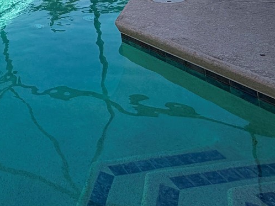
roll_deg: +9.7
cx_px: -101
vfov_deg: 27.7
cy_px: -50
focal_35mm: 45
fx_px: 357
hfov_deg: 30.7
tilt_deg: -3.1
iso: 32
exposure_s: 1/770
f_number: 2.2
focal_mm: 2.22
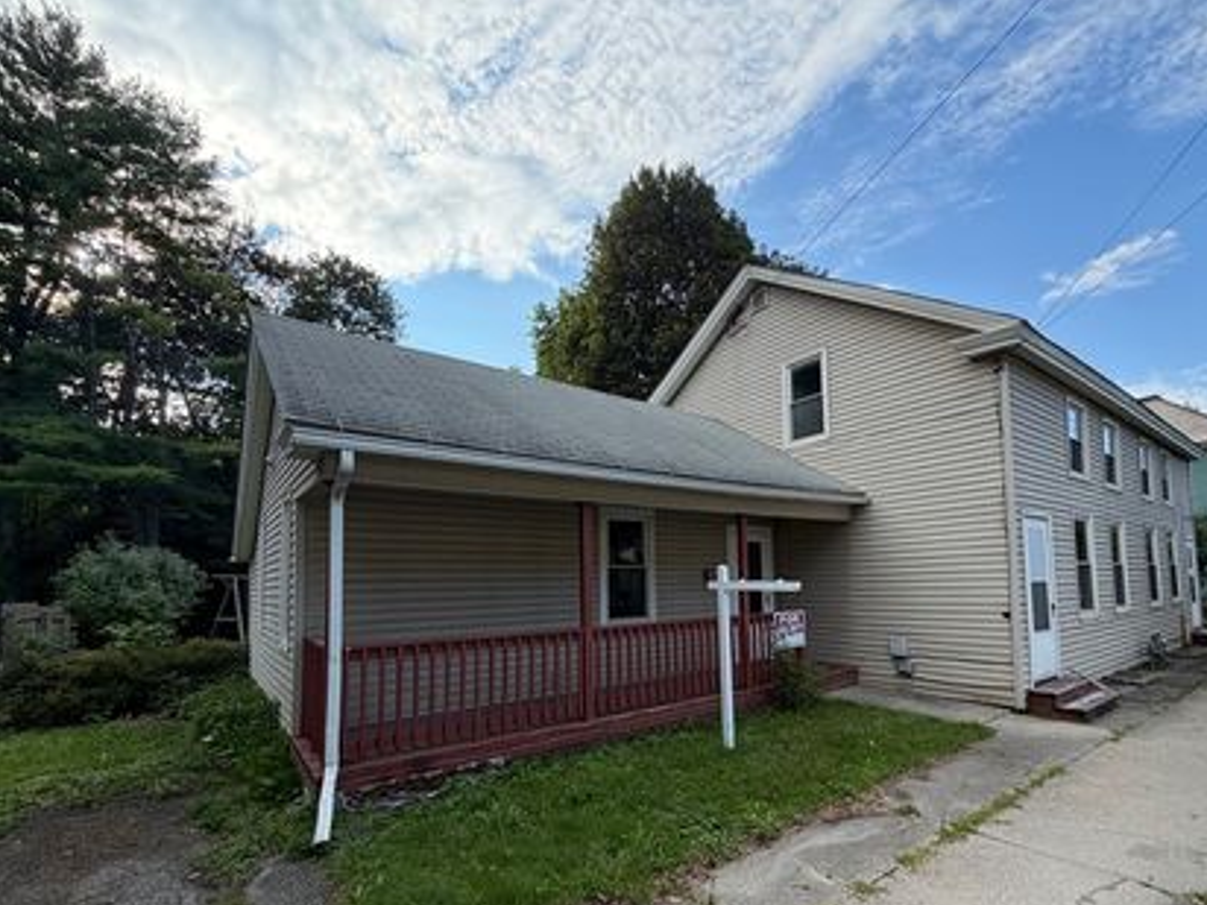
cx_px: 683
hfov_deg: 90.5
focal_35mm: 17
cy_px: 540
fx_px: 593
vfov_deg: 74.0
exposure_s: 1/502
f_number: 2.2
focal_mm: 2.22
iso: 40
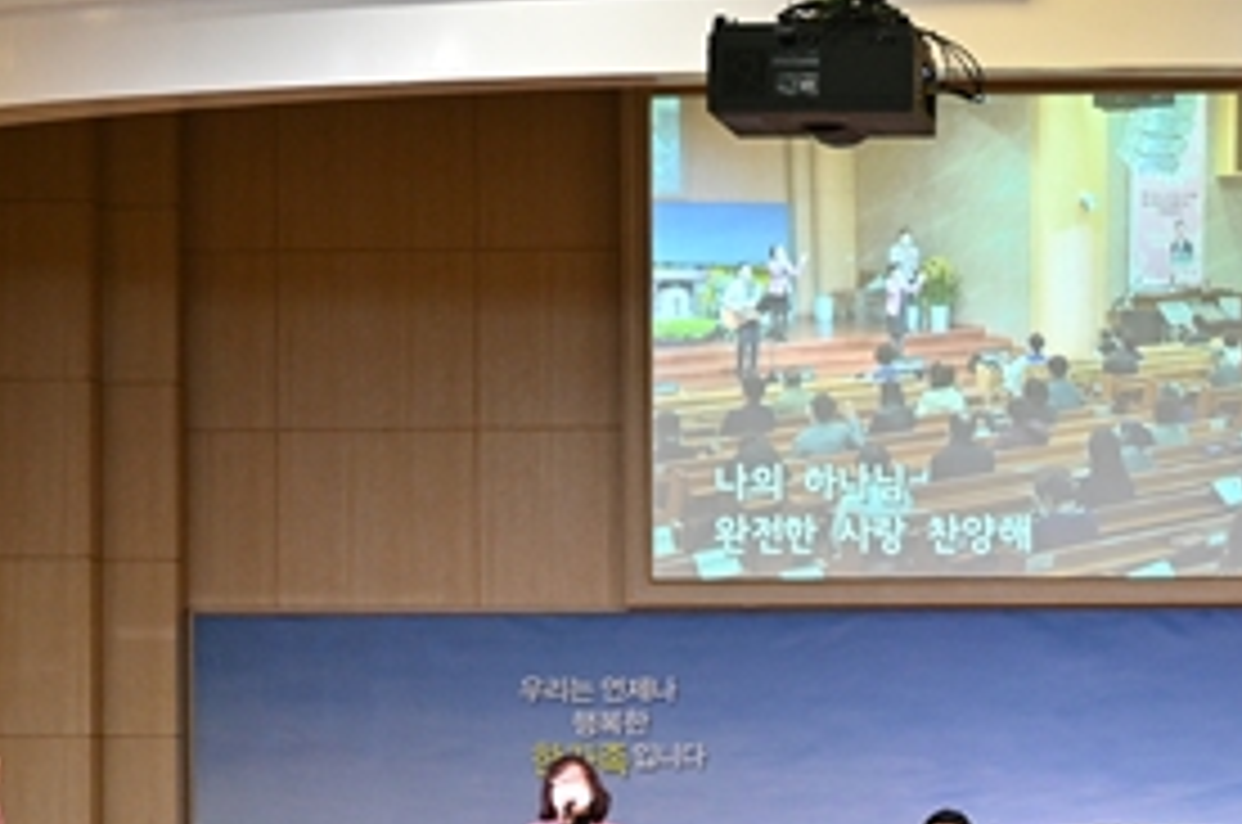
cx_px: 968
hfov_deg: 10.1
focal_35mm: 203
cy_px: 761
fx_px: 6991
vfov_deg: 6.7
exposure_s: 1/400
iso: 800
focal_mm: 70
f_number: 2.8
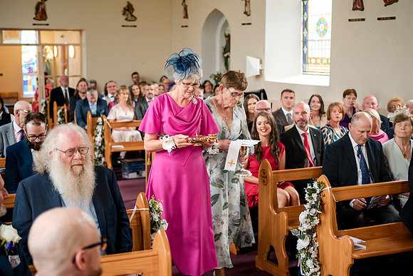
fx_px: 597
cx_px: 206
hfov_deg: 38.2
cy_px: 138
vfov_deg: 26.0
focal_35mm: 52
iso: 1600
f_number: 1.8
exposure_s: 1/500
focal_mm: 35
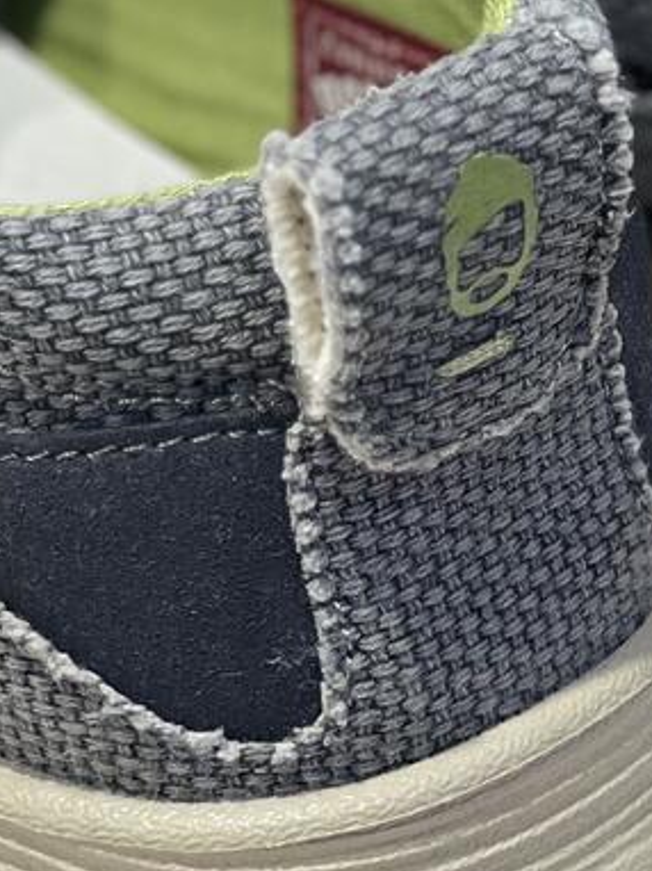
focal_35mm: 269
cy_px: 348
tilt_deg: -37.1
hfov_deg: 5.5
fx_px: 6763
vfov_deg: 7.4
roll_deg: -0.5
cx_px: 513
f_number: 2.8
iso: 100
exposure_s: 1/100
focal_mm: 9
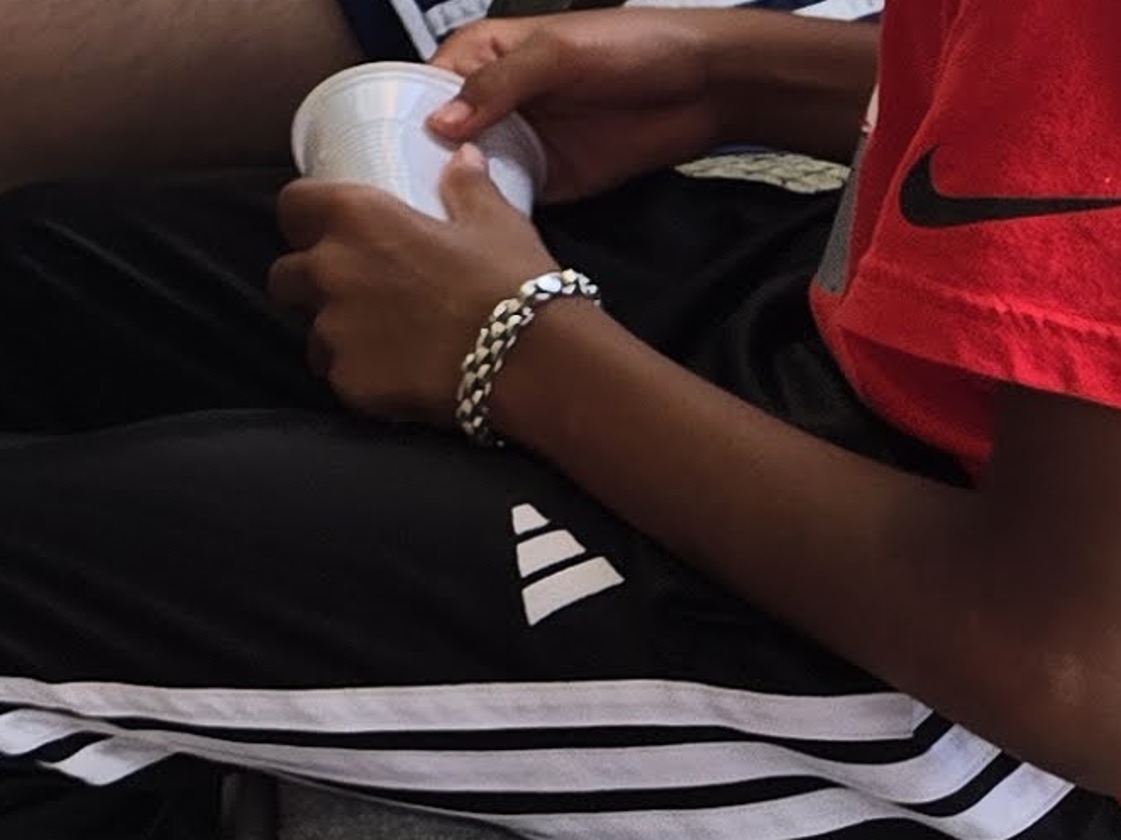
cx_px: -1390
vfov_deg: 10.1
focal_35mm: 139
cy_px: -628
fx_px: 4500
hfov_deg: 12.0
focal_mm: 5.4
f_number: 1.8
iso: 50
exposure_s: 1/120
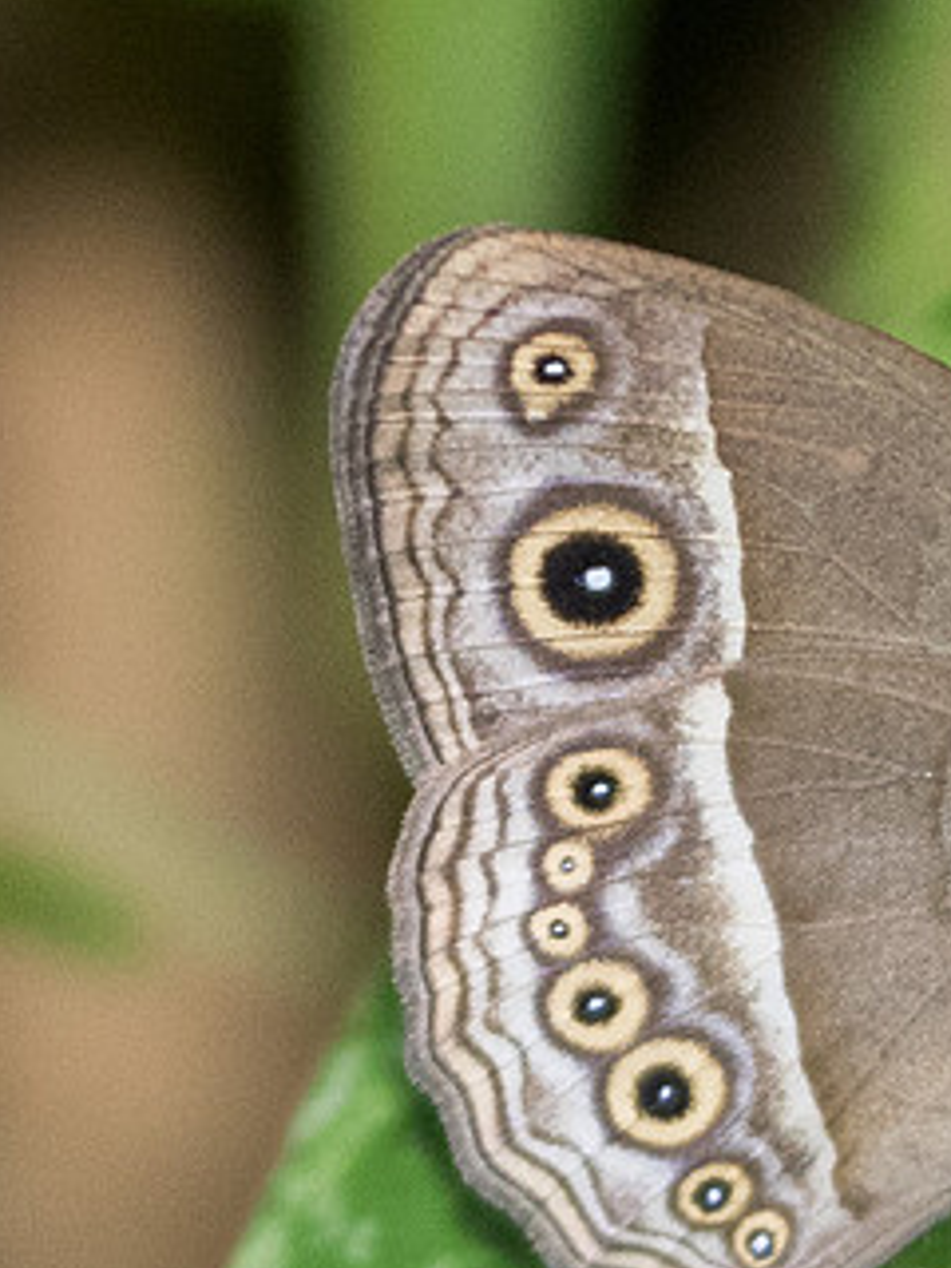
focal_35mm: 1441
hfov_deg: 1.0
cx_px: 1014
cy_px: 909
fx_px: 52784
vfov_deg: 1.4
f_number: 3.2
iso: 1000
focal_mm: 150
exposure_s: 1/250
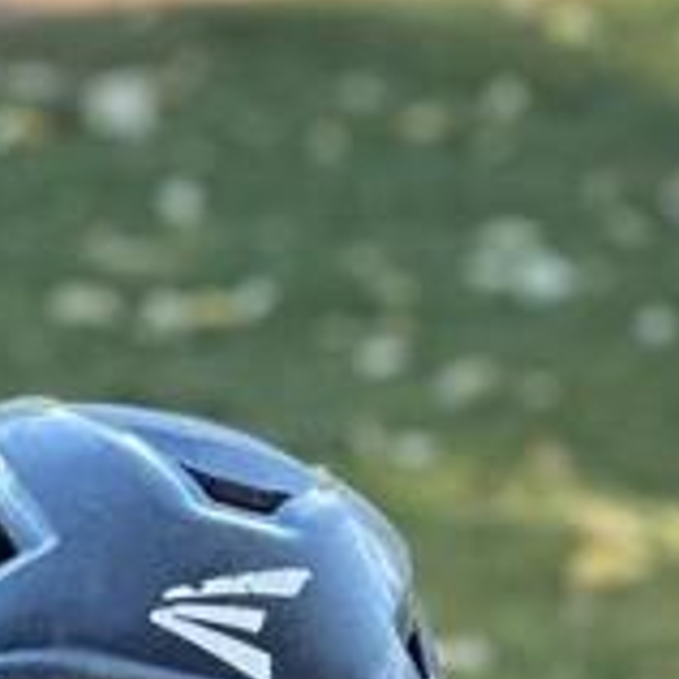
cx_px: 731
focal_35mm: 441
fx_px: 9787
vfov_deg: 3.9
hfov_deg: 4.0
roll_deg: -0.4
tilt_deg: -16.7
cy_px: 1762
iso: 64
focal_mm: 9
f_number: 2.8
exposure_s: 1/121
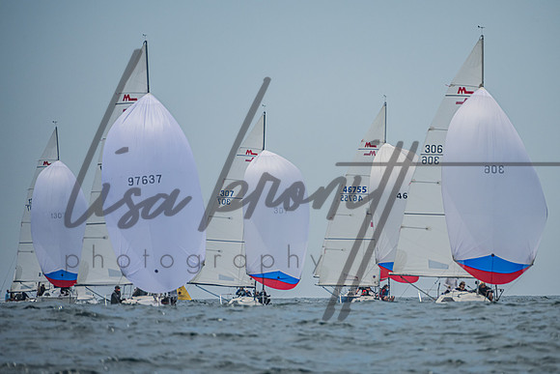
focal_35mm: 477
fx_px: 7422
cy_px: 185
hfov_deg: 4.3
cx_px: 330
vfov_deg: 2.9
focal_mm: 400
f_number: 8
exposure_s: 1/3200
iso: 500
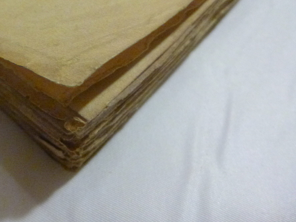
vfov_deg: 38.9
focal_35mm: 36
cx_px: 91
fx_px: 308
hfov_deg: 50.1
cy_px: 65
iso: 800
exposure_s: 1/40
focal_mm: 4.5
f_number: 3.1
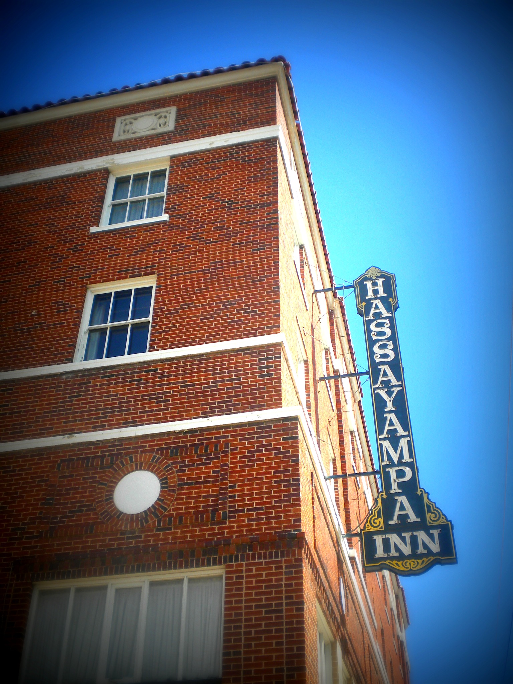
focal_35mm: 41
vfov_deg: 45.8
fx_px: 810
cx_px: 256
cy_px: 342
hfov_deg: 35.1
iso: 80
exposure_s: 1/317
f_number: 4.9
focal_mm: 7.4
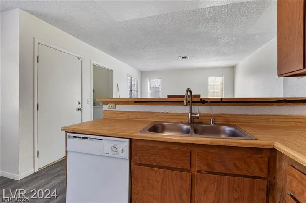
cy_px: 102
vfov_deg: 77.2
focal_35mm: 15
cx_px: 153
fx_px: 127
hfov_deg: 100.4
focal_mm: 10
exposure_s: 1/200
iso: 400
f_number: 8
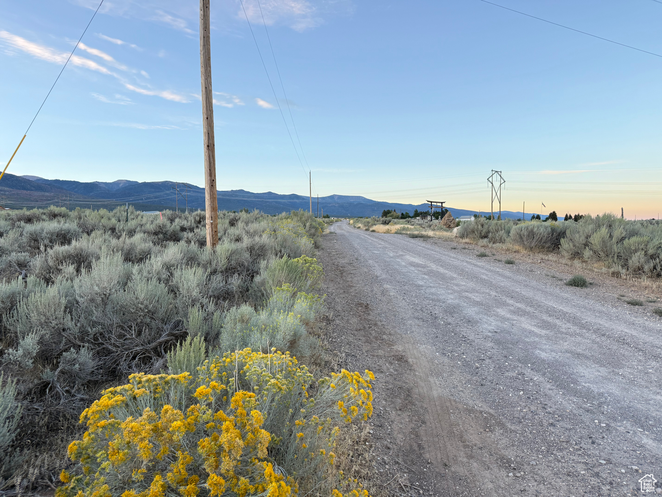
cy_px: 248
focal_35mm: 24
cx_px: 331
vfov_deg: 56.8
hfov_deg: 71.6
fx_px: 459
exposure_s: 1/247
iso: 100
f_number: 1.78
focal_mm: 6.76
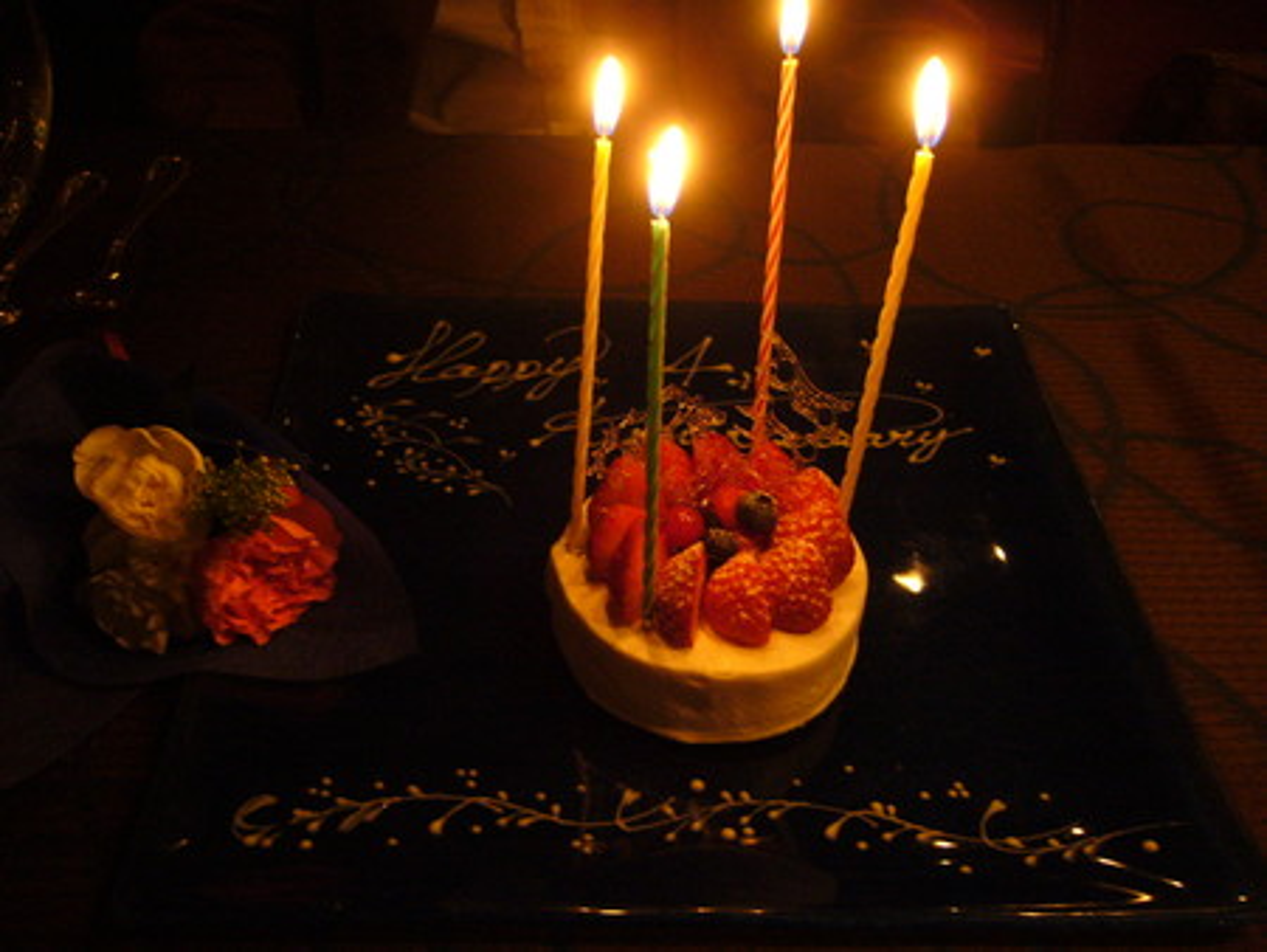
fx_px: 1282
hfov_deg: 52.6
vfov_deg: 40.7
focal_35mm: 35
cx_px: 634
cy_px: 476
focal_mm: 5.8
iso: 200
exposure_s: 1/8
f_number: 2.8
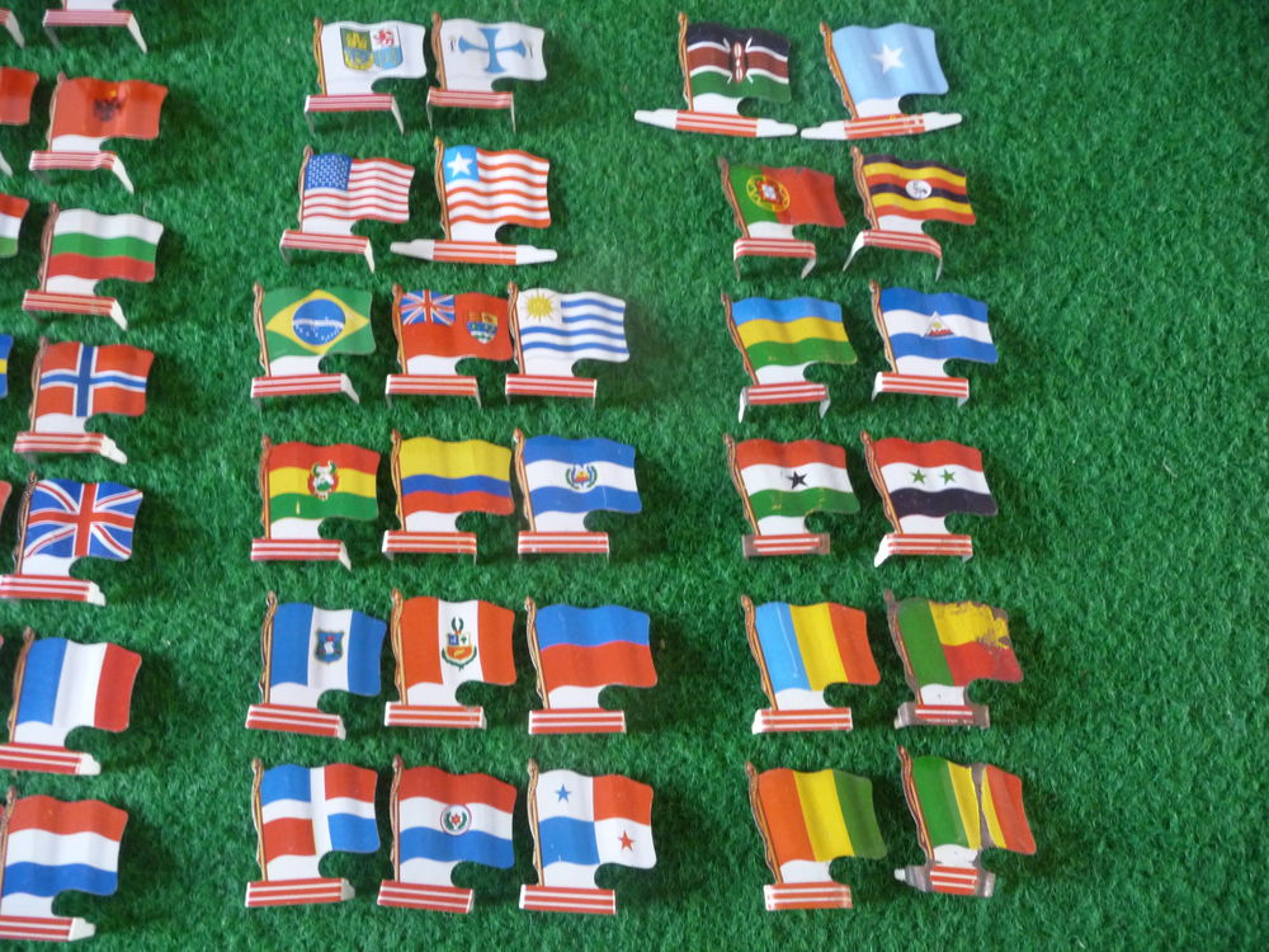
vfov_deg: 49.7
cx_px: 634
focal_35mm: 28
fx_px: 1026
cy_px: 476
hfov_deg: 63.4
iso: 400
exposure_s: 1/10
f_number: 3.3
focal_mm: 4.7
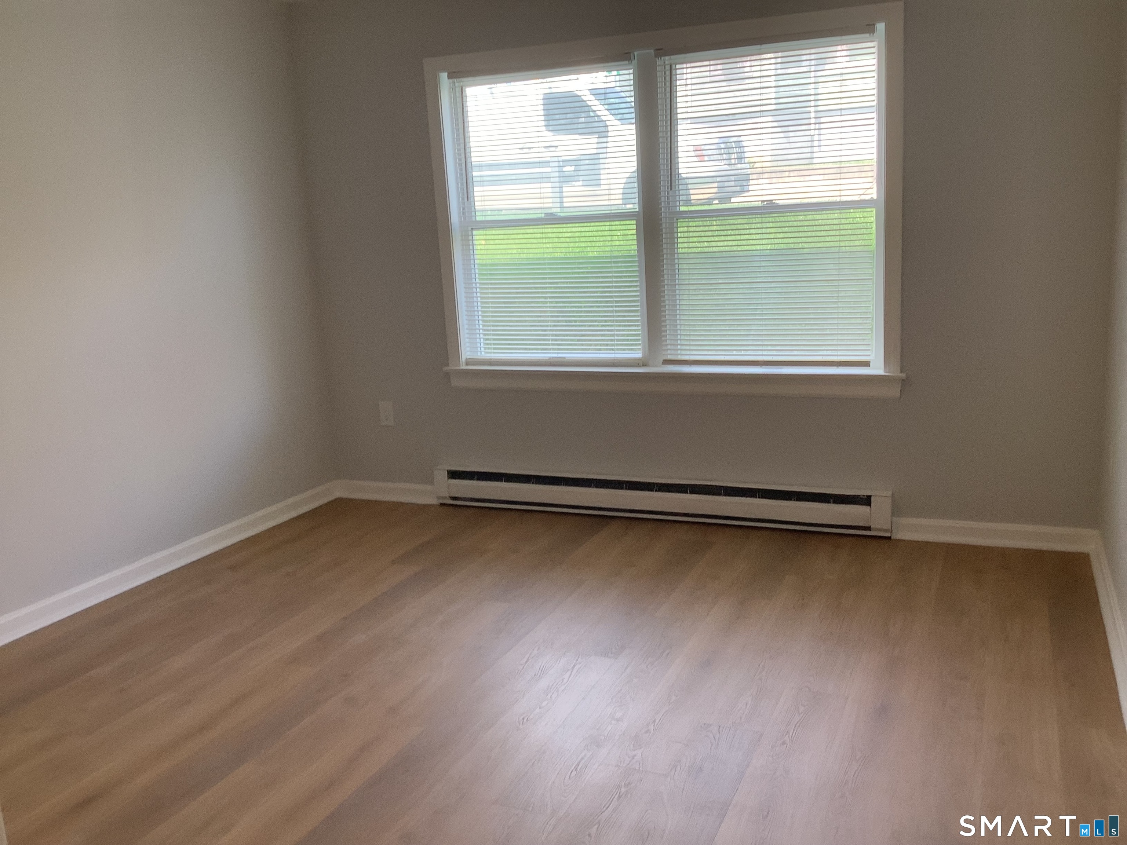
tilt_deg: -10.9
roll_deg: +2.3
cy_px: 422
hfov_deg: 58.4
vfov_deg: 45.4
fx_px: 1009
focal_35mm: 31
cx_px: 564
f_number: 2.4
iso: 64
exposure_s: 1/120
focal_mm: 3.3
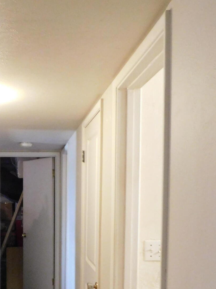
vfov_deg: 40.1
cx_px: 18
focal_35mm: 46
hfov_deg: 30.0
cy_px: 215
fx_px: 383
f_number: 3.1
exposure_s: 1/30
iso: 800
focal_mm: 4.5
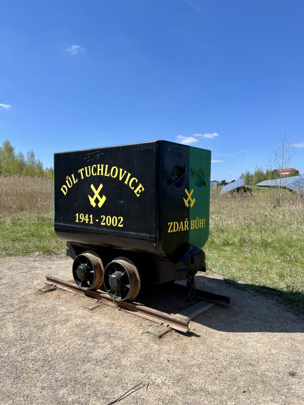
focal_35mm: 26
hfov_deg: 53.1
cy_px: 202
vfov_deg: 67.3
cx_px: 152
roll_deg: +0.2
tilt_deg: -3.0
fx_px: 304
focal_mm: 5.7
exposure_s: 1/4115
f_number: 1.5
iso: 50
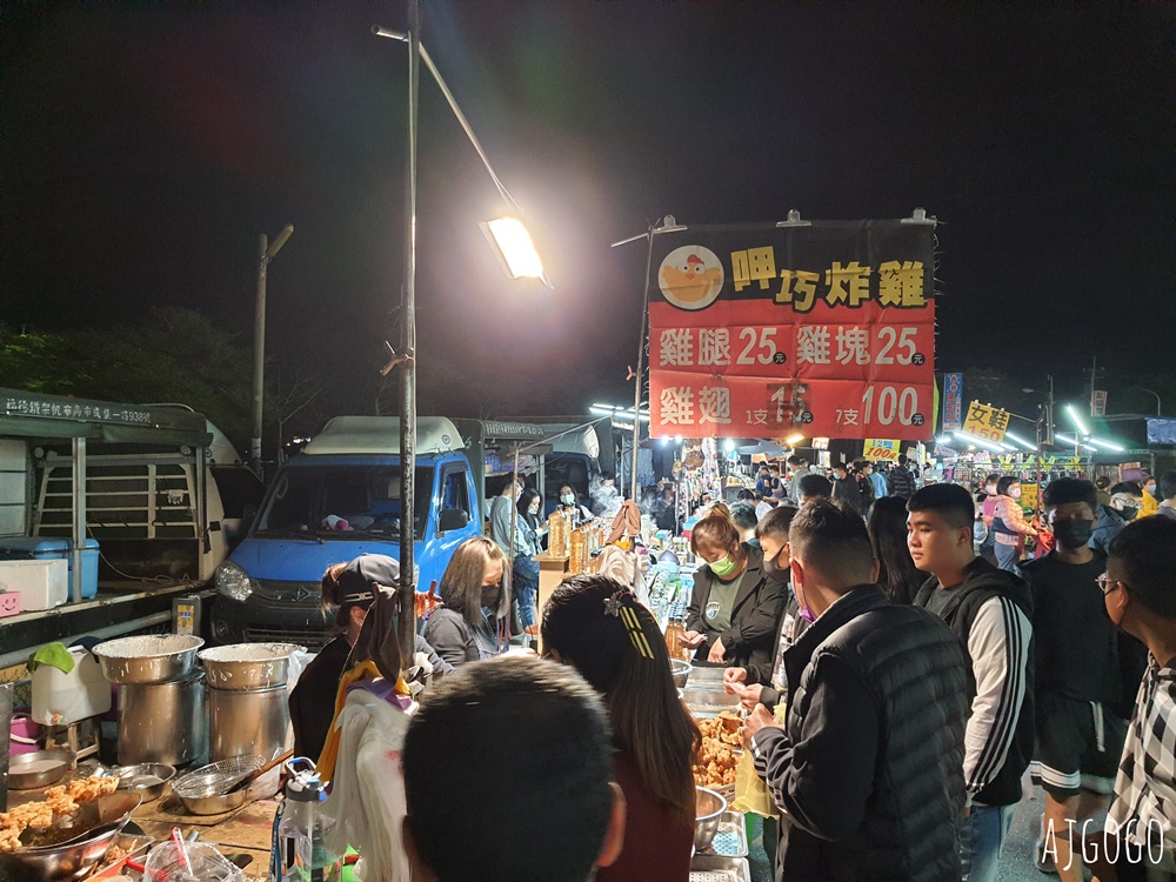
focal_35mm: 26
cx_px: 588
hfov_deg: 67.3
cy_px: 441
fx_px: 883
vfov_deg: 53.1
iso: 250
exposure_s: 1/40
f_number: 1.7
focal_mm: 4.32
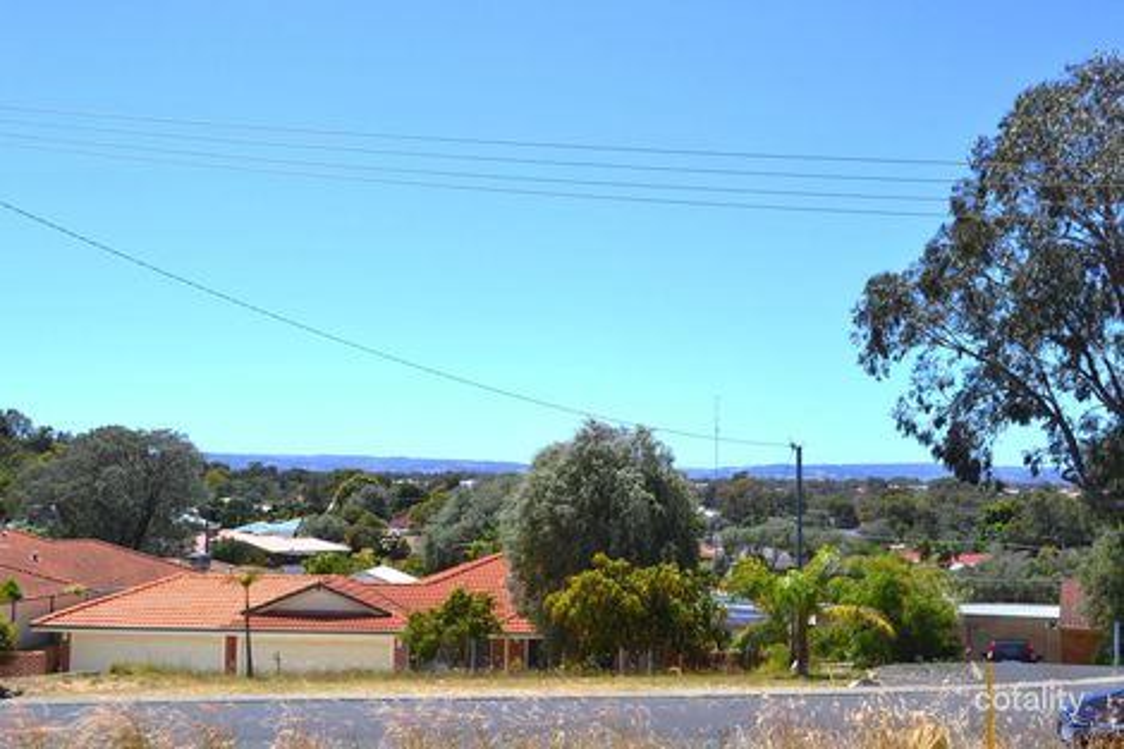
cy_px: 374
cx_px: 562
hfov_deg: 49.6
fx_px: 1217
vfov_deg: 34.2
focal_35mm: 39
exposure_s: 1/320
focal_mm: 26
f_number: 8
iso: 100
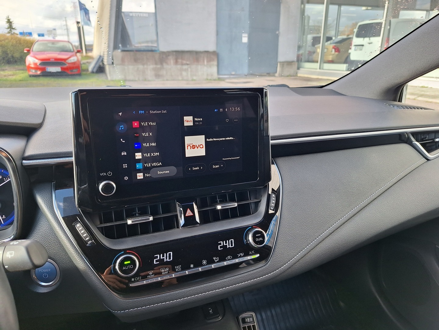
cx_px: 220
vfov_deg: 58.9
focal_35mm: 23
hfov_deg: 73.9
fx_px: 292
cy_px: 165
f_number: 1.8
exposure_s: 1/142
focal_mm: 5.54
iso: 40
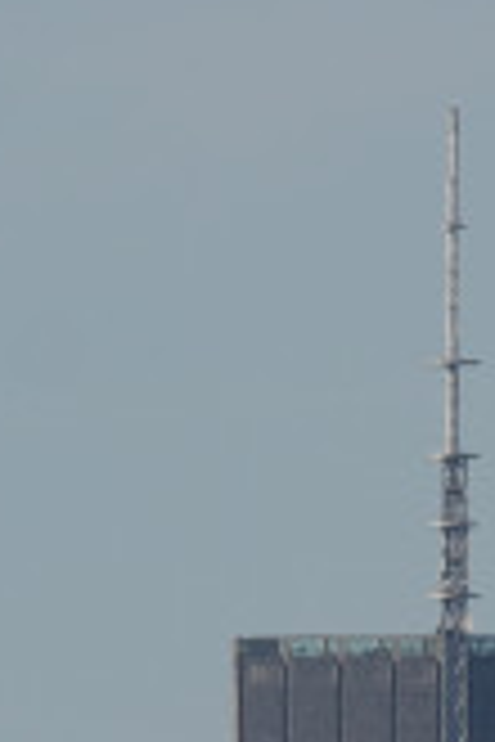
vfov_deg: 0.8
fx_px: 53023
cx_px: 990
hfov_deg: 0.5
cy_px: 1471
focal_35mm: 2571
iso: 200
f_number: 5.6
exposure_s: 1/1250
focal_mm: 400
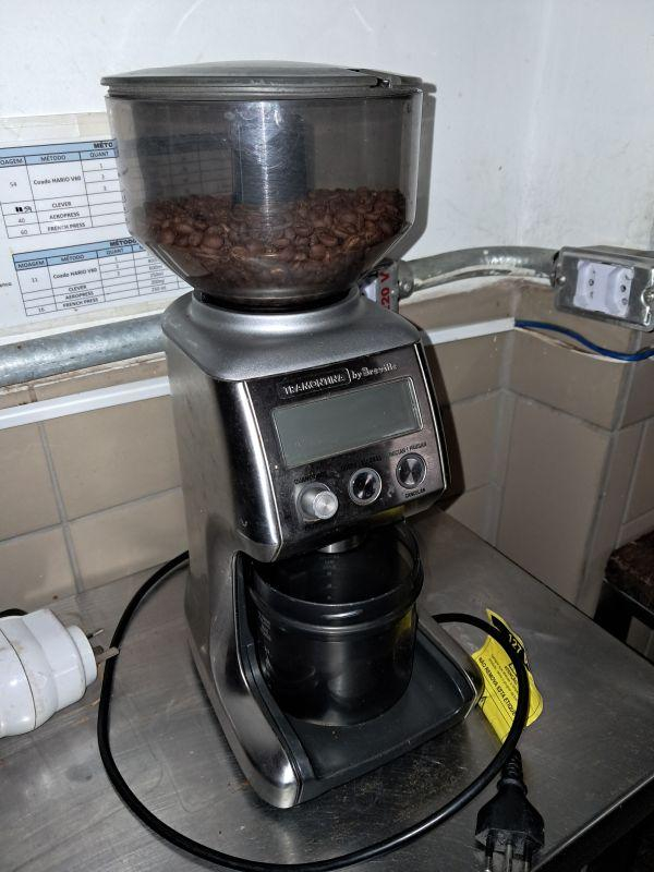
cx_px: 327
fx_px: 680
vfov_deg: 65.3
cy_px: 436
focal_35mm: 27
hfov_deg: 51.4
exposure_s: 1/60
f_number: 1.8
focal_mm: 4
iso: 250
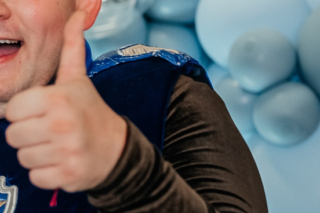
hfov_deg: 8.4
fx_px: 2062
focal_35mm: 232
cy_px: 195
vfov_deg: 5.9
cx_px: -312
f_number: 2.2
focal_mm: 50
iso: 320
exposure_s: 1/250
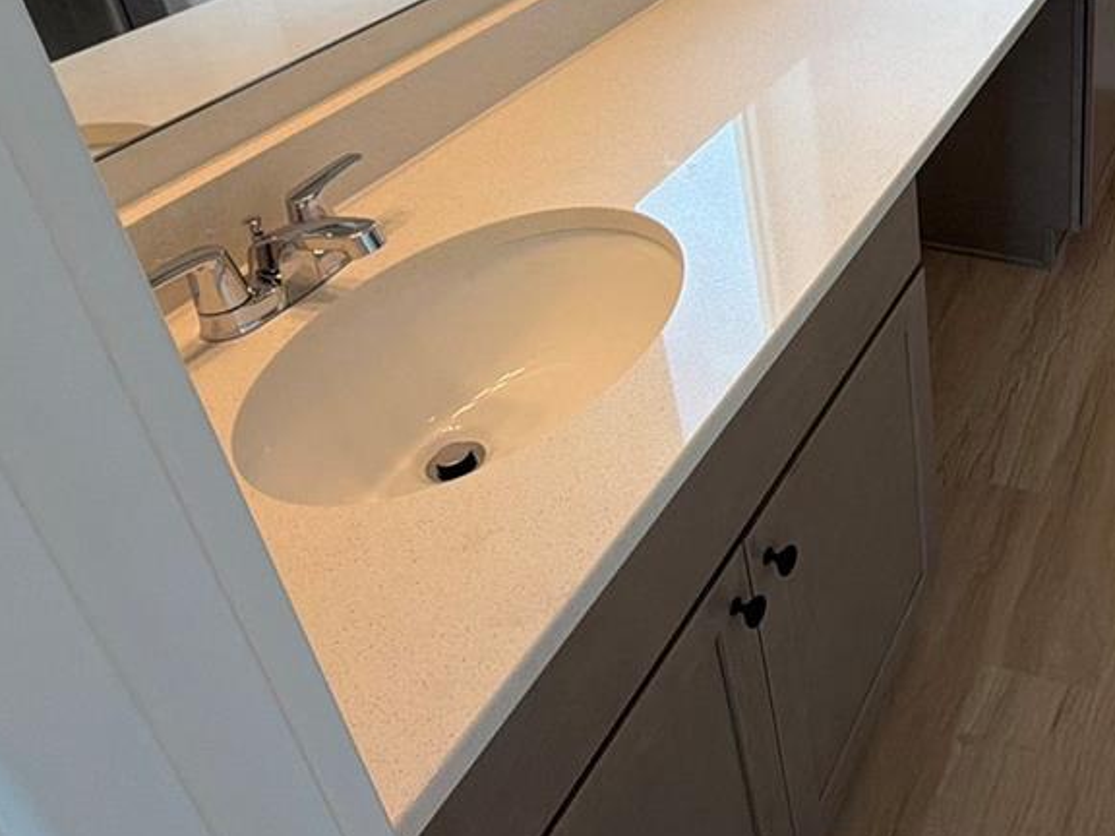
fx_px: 1127
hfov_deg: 44.3
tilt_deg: -26.7
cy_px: 66
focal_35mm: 35
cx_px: 1129
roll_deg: -1.9
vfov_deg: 37.7
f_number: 2.2
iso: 64
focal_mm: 2.22
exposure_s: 1/120
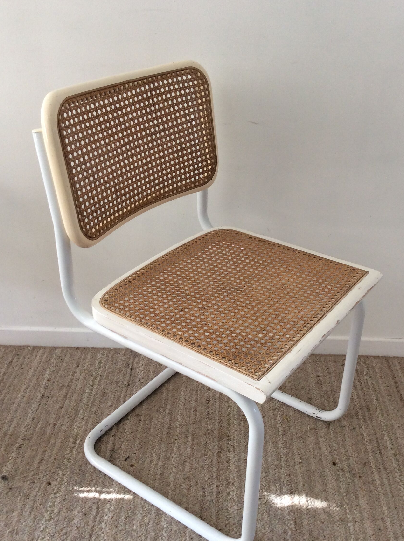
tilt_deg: -32.1
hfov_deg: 38.6
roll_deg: +0.5
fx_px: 577
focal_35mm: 37
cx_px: 209
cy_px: 291
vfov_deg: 50.2
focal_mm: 3.3
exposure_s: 1/25
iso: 50
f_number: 2.4
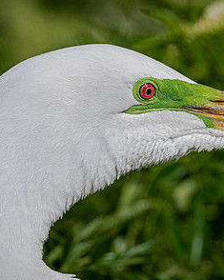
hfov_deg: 1.2
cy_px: 138
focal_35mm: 1263
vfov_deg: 1.5
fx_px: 10472
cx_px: 262
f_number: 9
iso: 560
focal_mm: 400
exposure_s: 1/2500
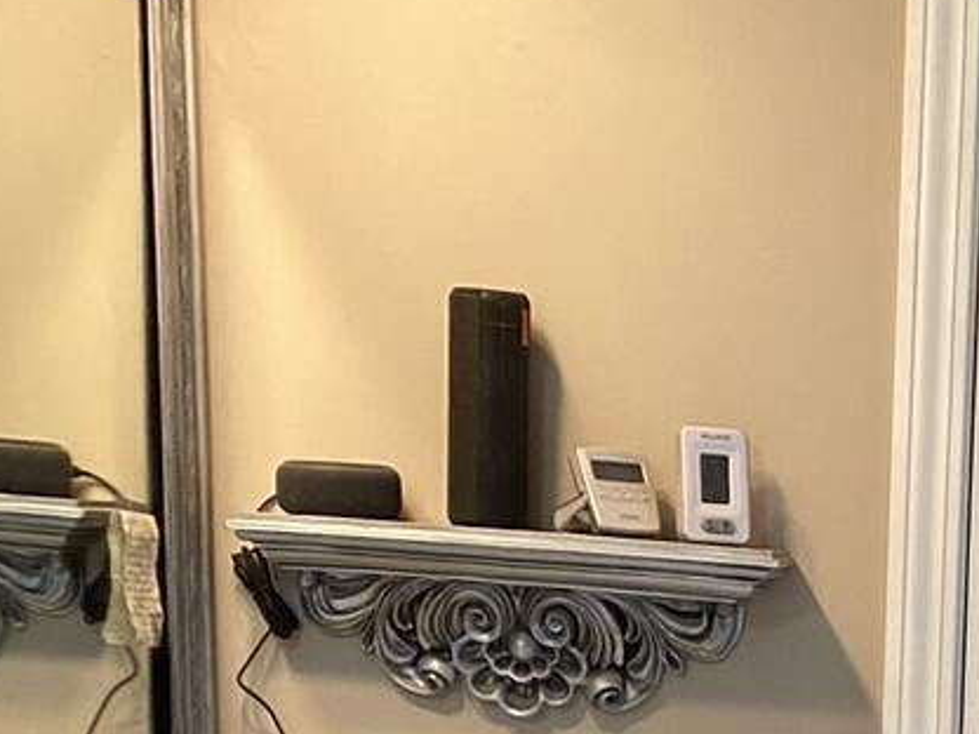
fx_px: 3620
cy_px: 1771
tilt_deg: -16.4
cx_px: 1226
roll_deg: -4.1
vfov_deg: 10.1
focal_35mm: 128
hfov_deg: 14.8
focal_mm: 4.25
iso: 100
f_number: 1.8
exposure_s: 1/120
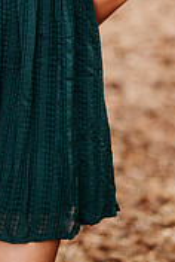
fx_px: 1576
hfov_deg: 6.3
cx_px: -7
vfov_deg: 9.3
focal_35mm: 217
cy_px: -60
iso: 320
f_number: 2.2
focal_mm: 85
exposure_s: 1/250
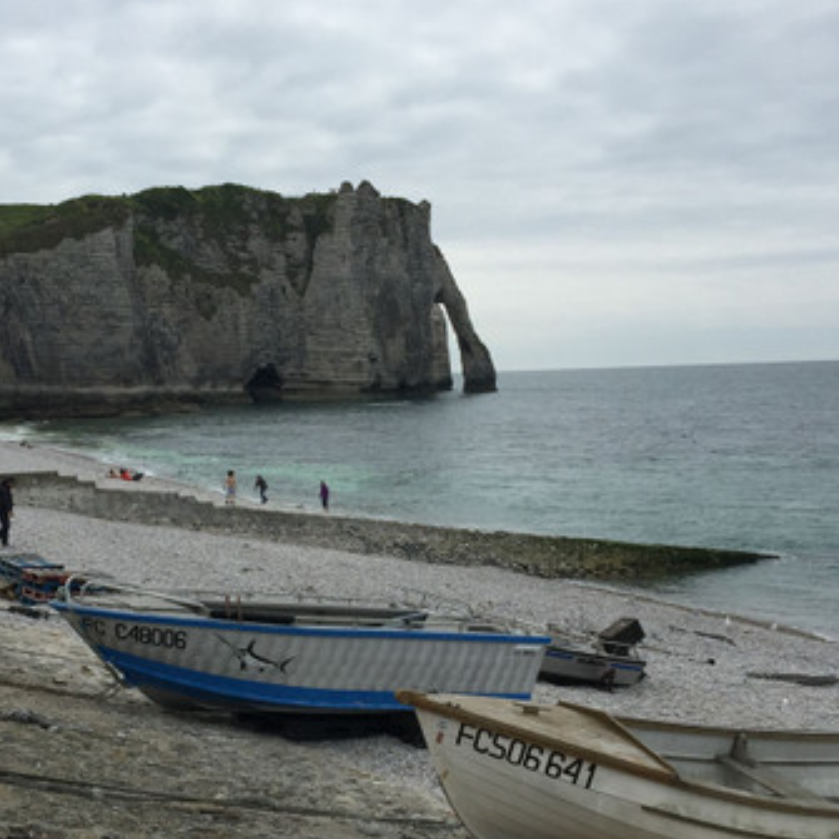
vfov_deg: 34.5
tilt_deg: -7.0
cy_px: 523
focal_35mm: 49
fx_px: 1344
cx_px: 341
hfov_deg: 34.6
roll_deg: +1.5
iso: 32
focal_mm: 4.15
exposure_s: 1/3968
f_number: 2.2
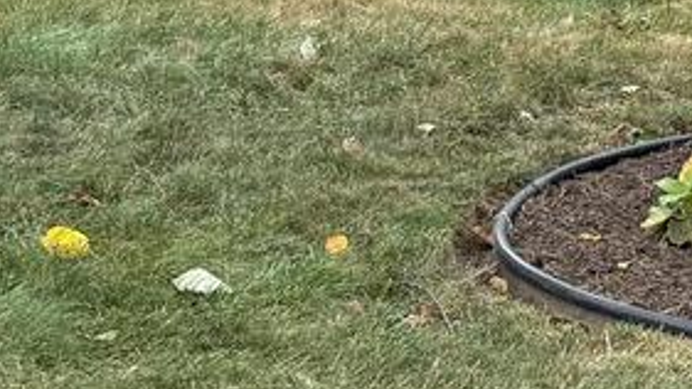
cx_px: 1074
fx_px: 2459
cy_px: -337
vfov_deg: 8.6
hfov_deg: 14.8
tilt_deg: +4.7
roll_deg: +2.8
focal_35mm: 134
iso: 100
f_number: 1.78
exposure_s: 1/1493
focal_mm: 6.76
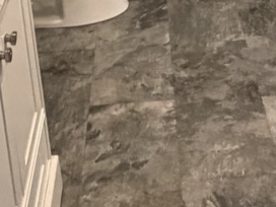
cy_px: -220
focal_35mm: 74
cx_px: 146
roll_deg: +5.9
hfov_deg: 26.3
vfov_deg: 15.4
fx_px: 590
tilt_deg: -9.1
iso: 640
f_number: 2.2
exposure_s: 1/60
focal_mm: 2.22
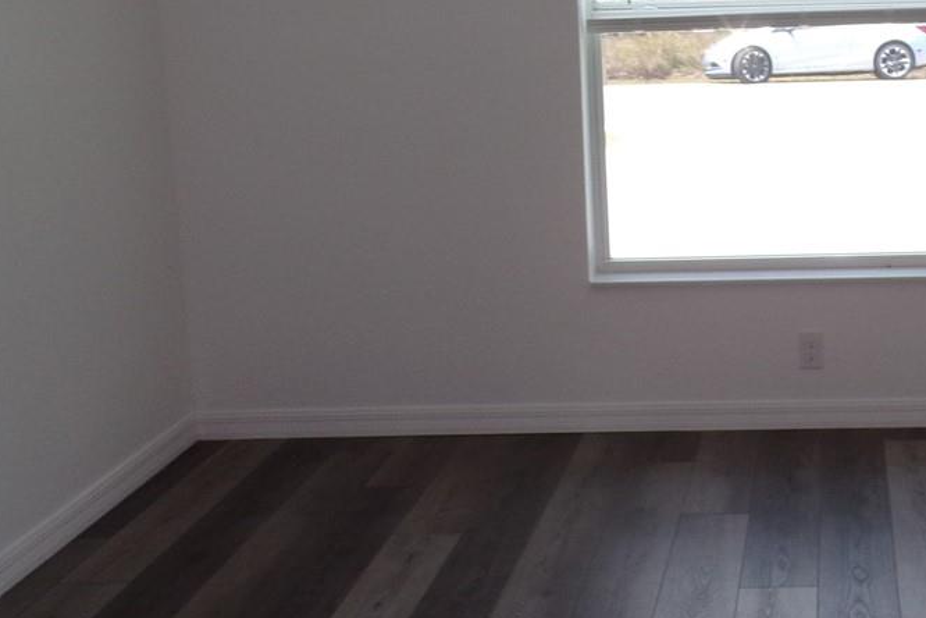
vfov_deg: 22.4
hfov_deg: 32.1
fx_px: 1543
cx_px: 791
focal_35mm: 60
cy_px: 143
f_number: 4.3
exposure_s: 1/70
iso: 80
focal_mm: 4.3
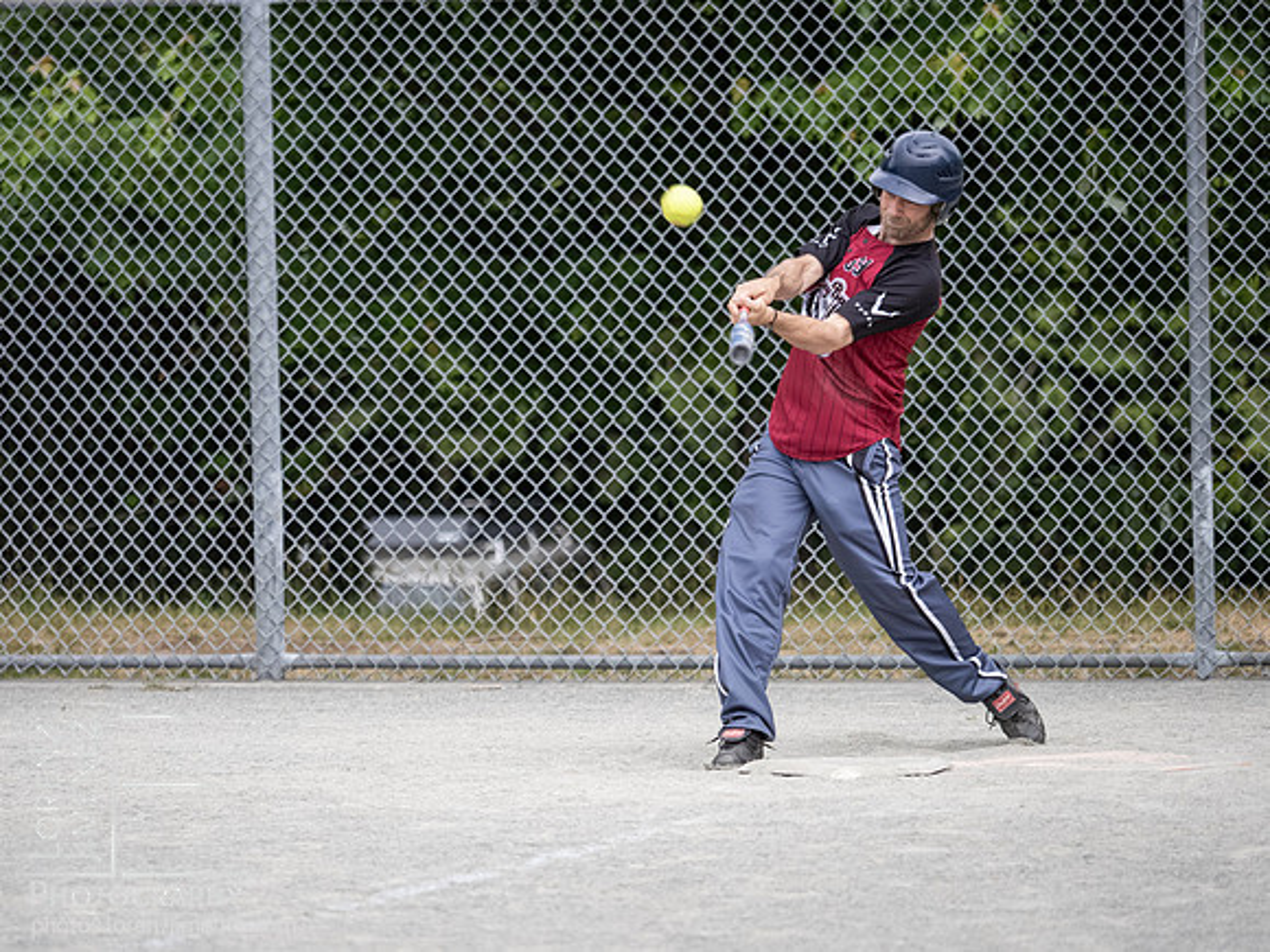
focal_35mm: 306
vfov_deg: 4.9
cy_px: 476
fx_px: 11236
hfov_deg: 6.5
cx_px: 635
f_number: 2.8
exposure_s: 1/1600
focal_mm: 150
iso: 2000
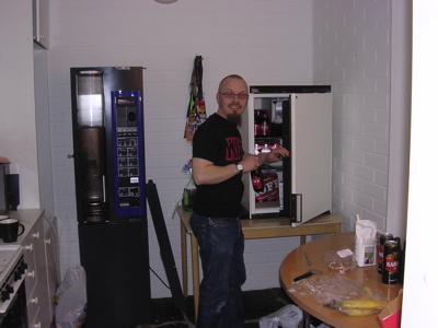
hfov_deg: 49.0
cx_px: 219
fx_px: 481
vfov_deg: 37.7
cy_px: 164
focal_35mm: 38
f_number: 2.8
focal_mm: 5.8
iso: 100
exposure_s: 1/60.1
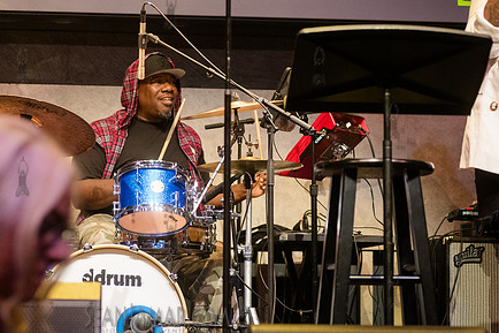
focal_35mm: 107
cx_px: 170
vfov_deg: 12.8
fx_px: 1482
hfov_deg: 19.1
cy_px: 120
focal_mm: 80
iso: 6400
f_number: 4
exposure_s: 1/400
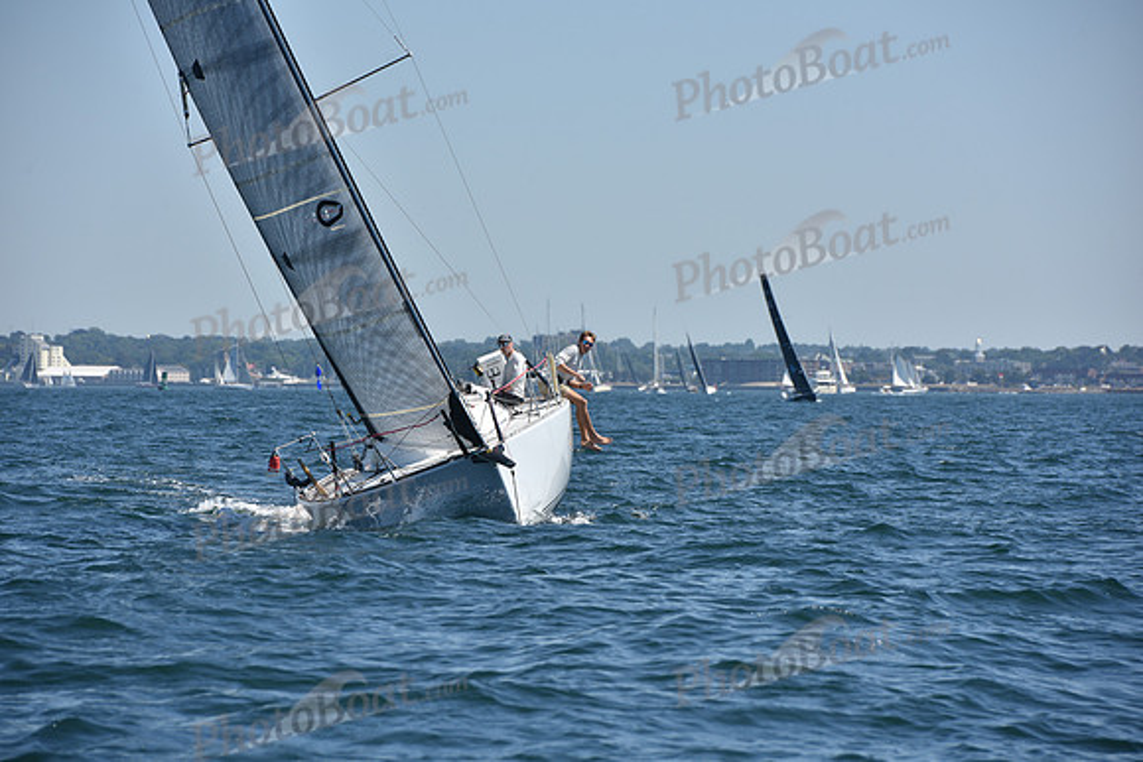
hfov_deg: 10.3
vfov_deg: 6.9
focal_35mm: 200
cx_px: 572
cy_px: 381
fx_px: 6351
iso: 200
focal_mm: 200
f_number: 8
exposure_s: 1/1000
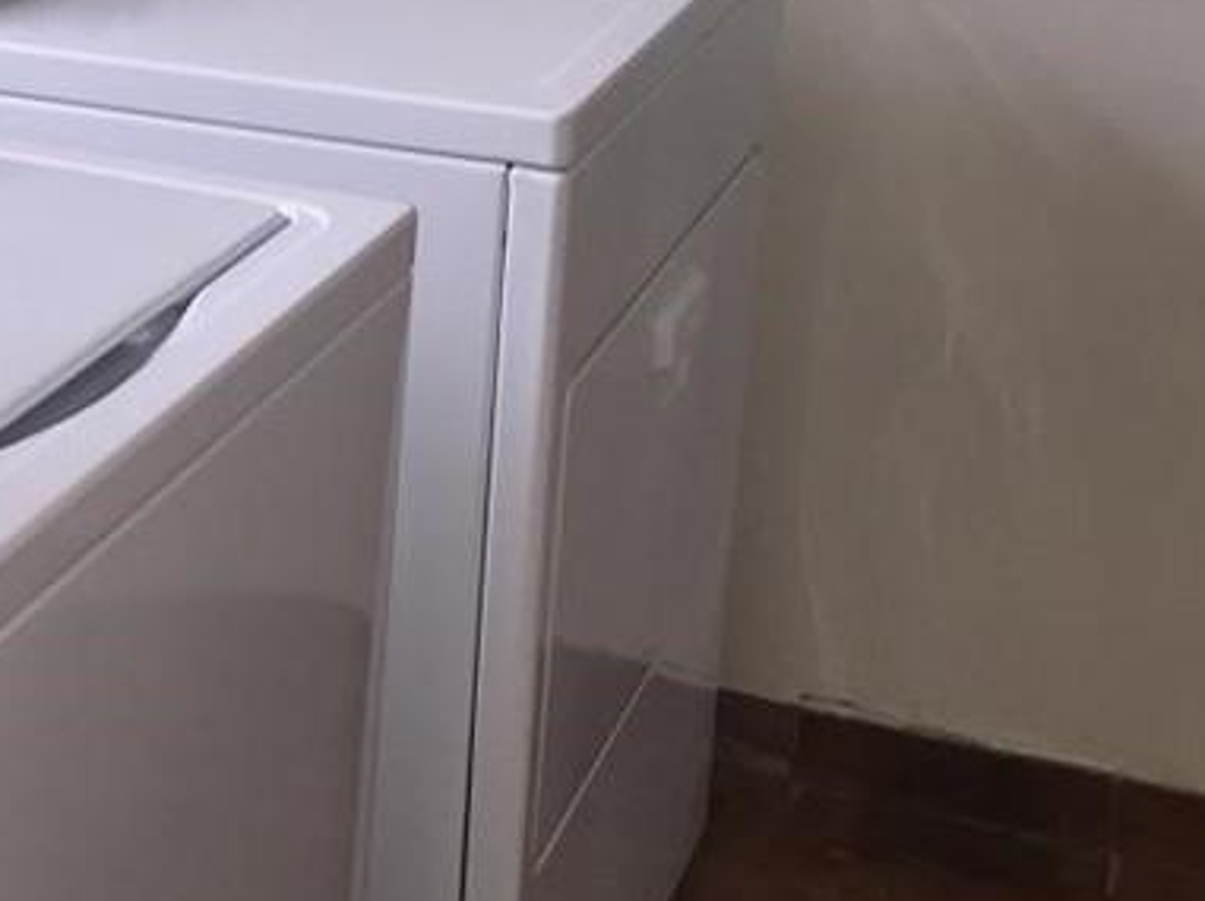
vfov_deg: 18.7
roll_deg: -0.2
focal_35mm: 78
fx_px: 2713
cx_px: -168
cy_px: 179
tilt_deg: -16.5
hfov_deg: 23.3
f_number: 2.2
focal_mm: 4.15
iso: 50
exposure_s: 1/30
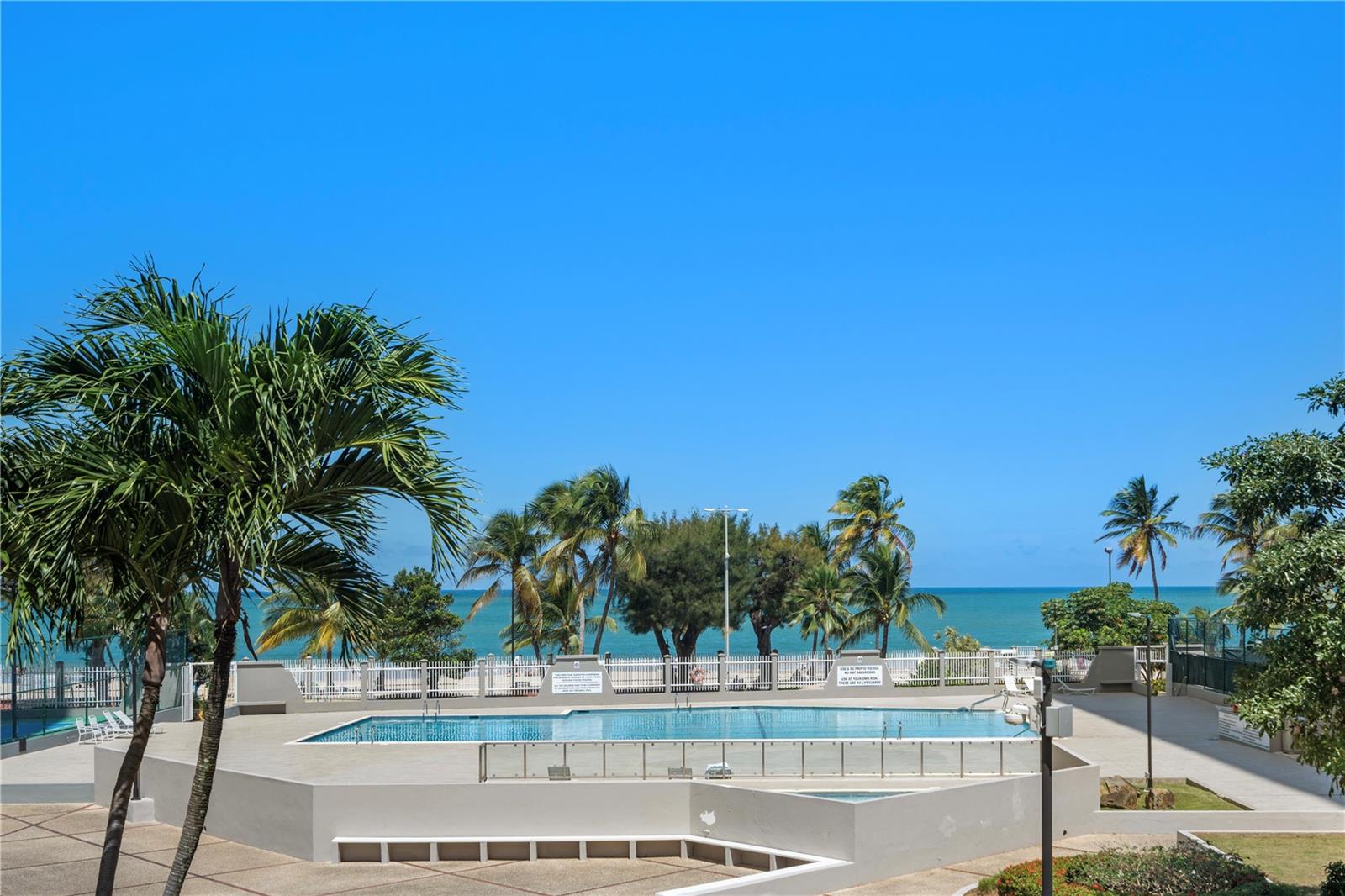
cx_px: 672
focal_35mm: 35
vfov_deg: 37.8
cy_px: 448
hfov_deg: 54.4
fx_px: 1307
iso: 200
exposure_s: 1/200
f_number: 8
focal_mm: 35
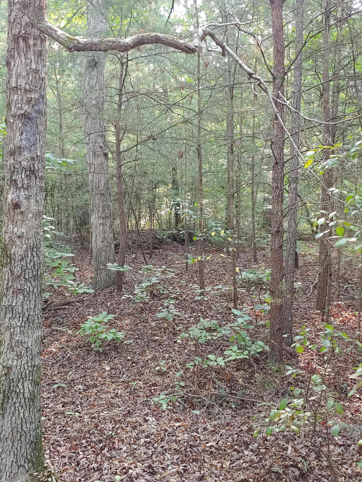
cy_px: 241
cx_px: 181
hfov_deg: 38.7
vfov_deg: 50.1
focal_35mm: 37
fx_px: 516
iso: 100
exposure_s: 1/60
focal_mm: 4.23
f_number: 1.5
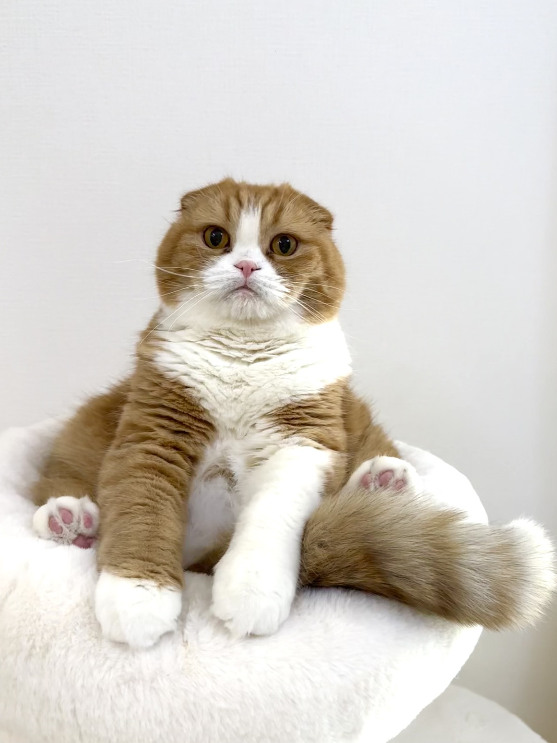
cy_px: 378
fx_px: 536
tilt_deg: -16.8
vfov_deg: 69.4
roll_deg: -1.0
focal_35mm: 25
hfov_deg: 54.9
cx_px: 275
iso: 160
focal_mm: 6.86
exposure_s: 1/120
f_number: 1.78
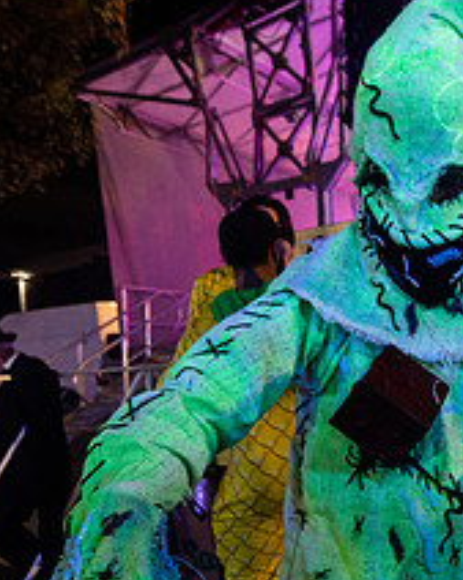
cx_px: 466
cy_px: 379
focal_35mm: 36
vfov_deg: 49.6
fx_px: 618
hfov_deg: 36.7
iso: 2000
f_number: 3.5
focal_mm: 14
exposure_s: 1/25
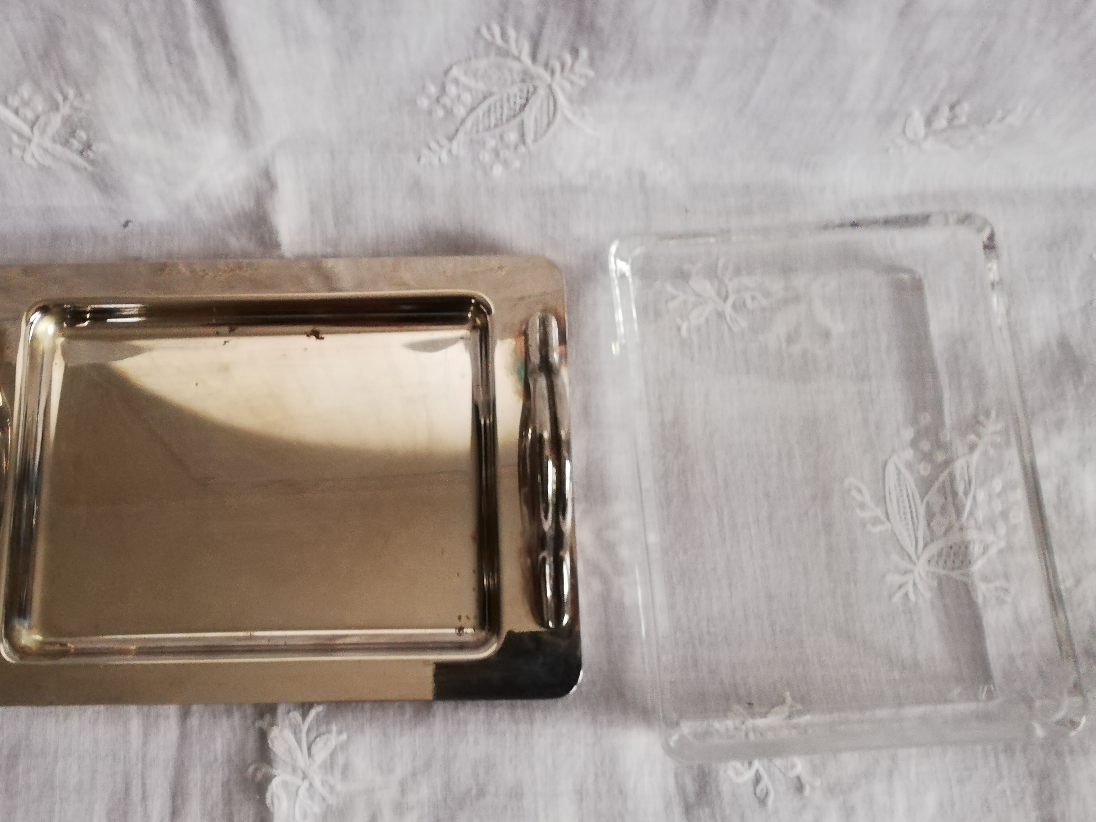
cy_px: 414
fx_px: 1013
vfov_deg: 44.2
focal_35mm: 32
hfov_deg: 56.5
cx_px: 447
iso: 500
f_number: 2.2
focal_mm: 3.81
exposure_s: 1/20
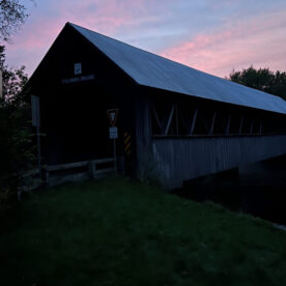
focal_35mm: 40
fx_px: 374
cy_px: 119
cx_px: 152
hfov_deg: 41.8
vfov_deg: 41.7
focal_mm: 5.7
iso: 800
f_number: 1.5
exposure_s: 1/9
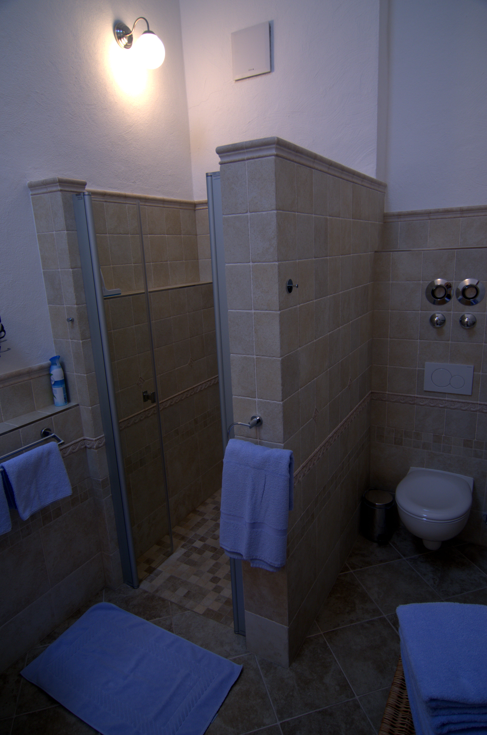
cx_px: 244
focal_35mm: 21
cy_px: 368
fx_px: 428
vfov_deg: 81.3
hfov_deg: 59.3
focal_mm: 14
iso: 500
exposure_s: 1/8
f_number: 4
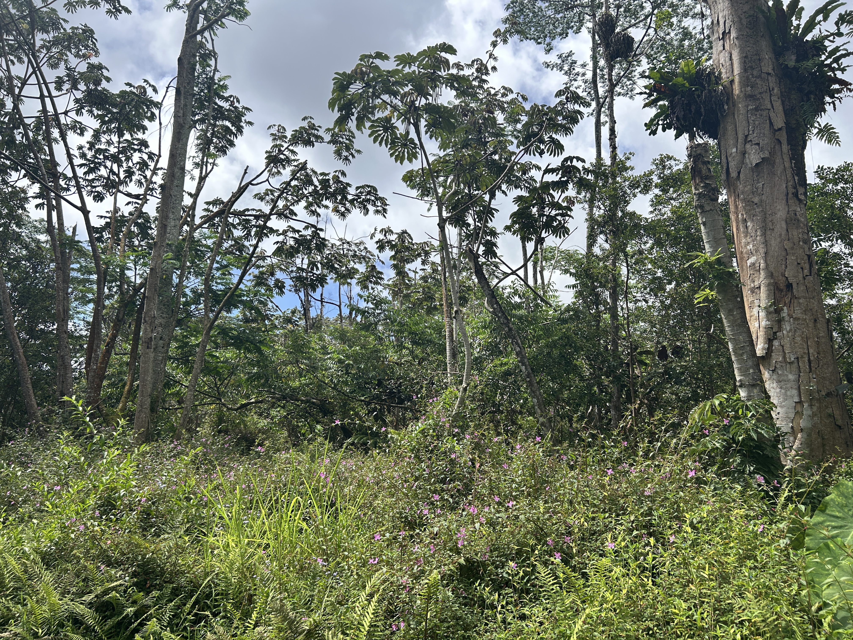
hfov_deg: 67.3
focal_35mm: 26
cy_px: 320
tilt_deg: +13.5
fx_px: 641
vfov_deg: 53.1
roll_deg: -1.3
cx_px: 426
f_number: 1.5
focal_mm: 5.7
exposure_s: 1/4115
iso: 50
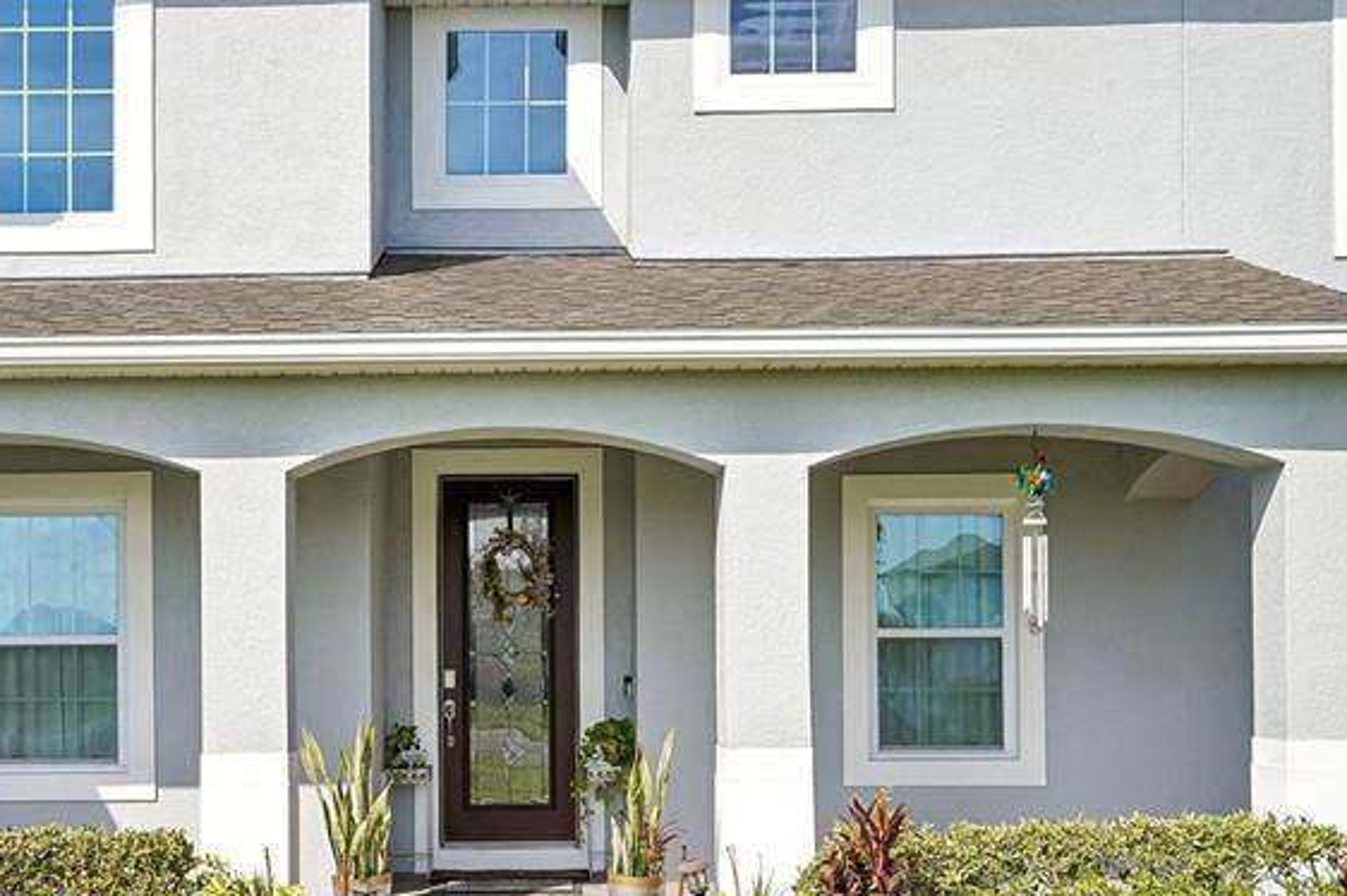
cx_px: 511
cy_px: 625
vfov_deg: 26.2
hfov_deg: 38.7
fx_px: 1907
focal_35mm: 51
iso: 100
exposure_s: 1/50
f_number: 18
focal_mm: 28
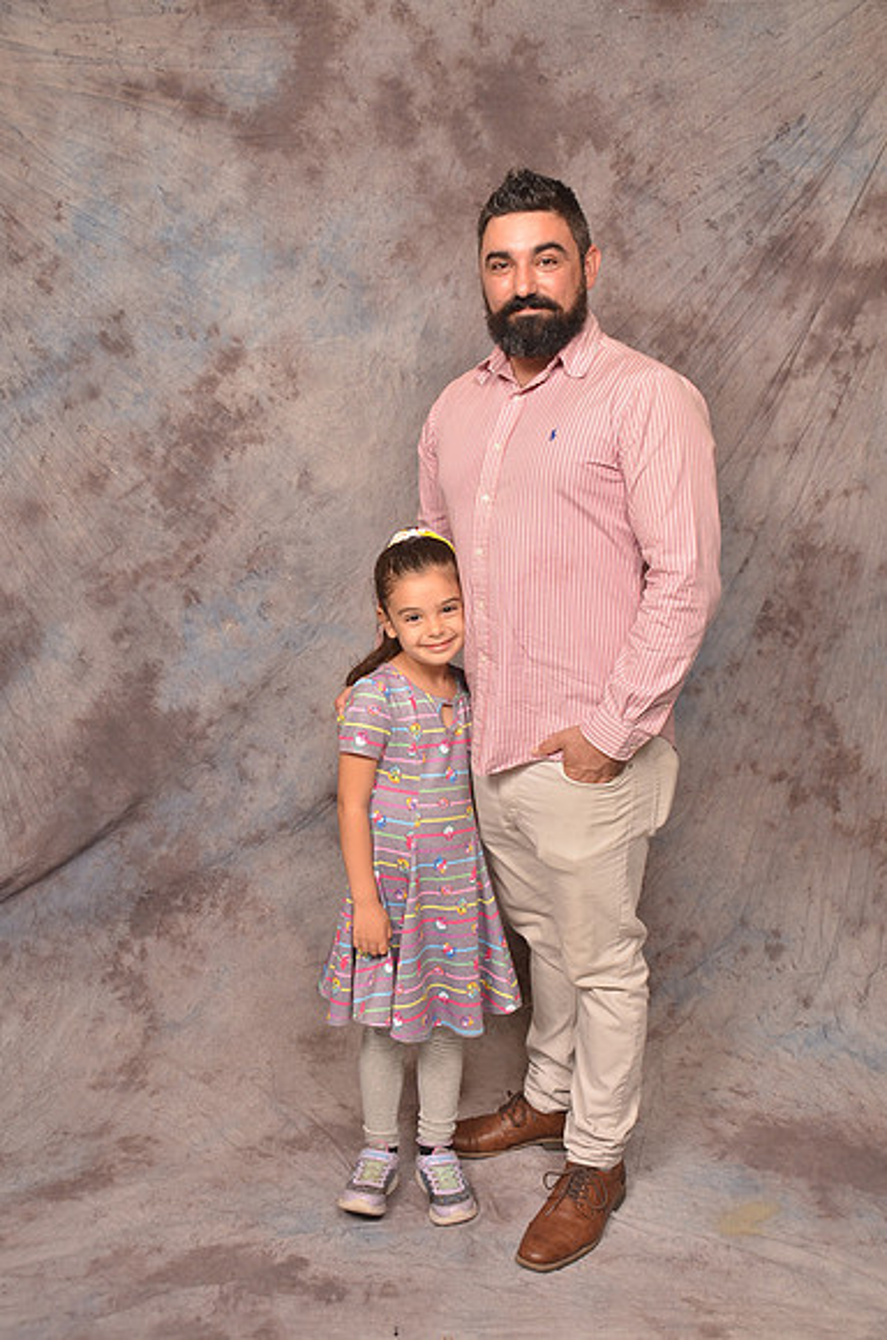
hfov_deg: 36.7
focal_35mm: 36
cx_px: 444
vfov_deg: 53.2
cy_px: 670
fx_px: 1337
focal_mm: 24
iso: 200
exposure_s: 1/60
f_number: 5.6
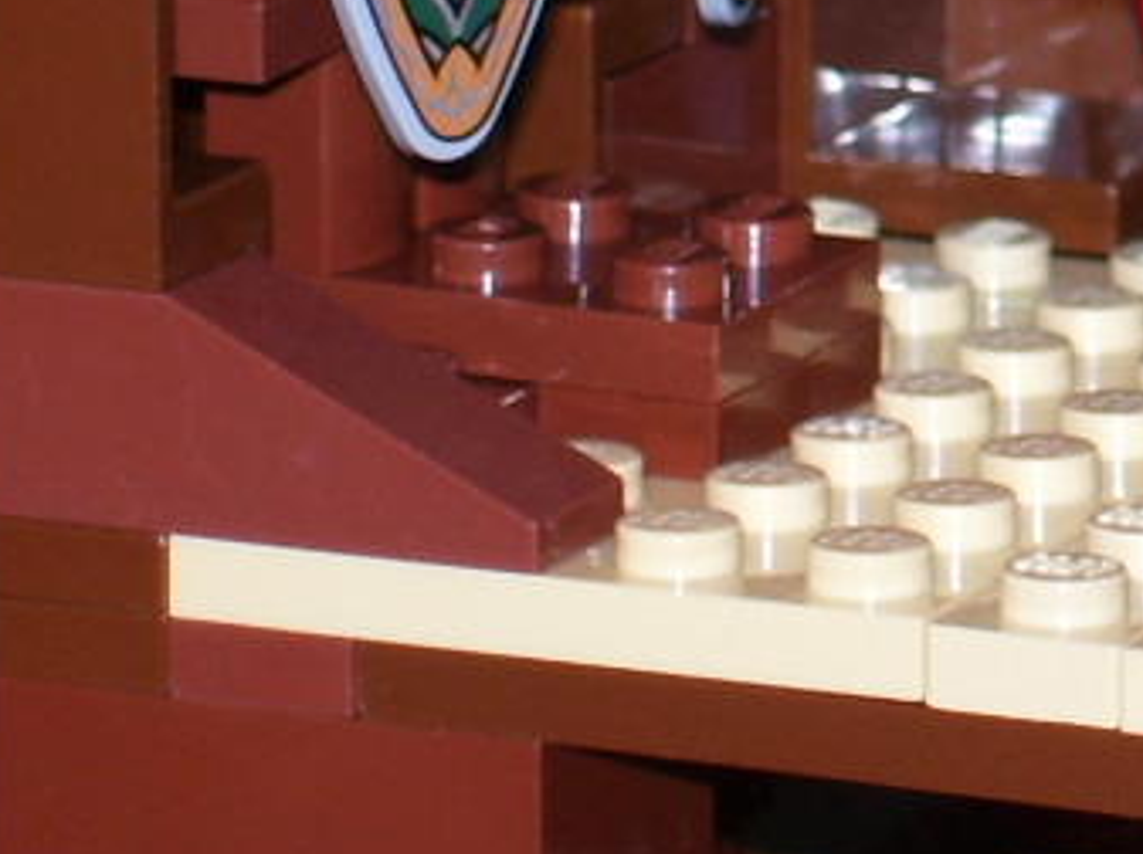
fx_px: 12699
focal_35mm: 385
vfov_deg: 3.8
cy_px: -264
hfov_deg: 5.1
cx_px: 1835
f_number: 4.6
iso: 80
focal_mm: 18
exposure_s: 1/90
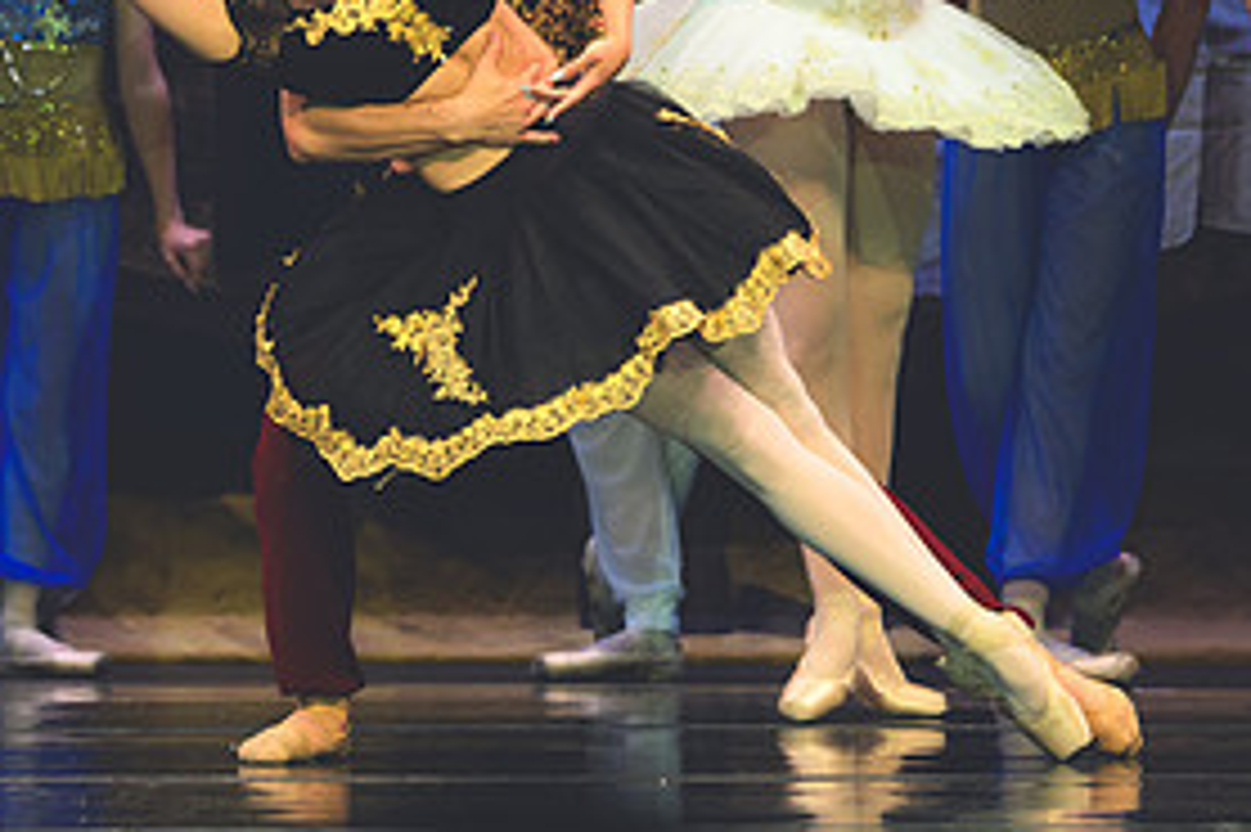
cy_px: 234
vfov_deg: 2.2
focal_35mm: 625
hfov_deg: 3.3
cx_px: 410
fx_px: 21705
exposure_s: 1/500
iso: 1100
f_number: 2.8
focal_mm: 200
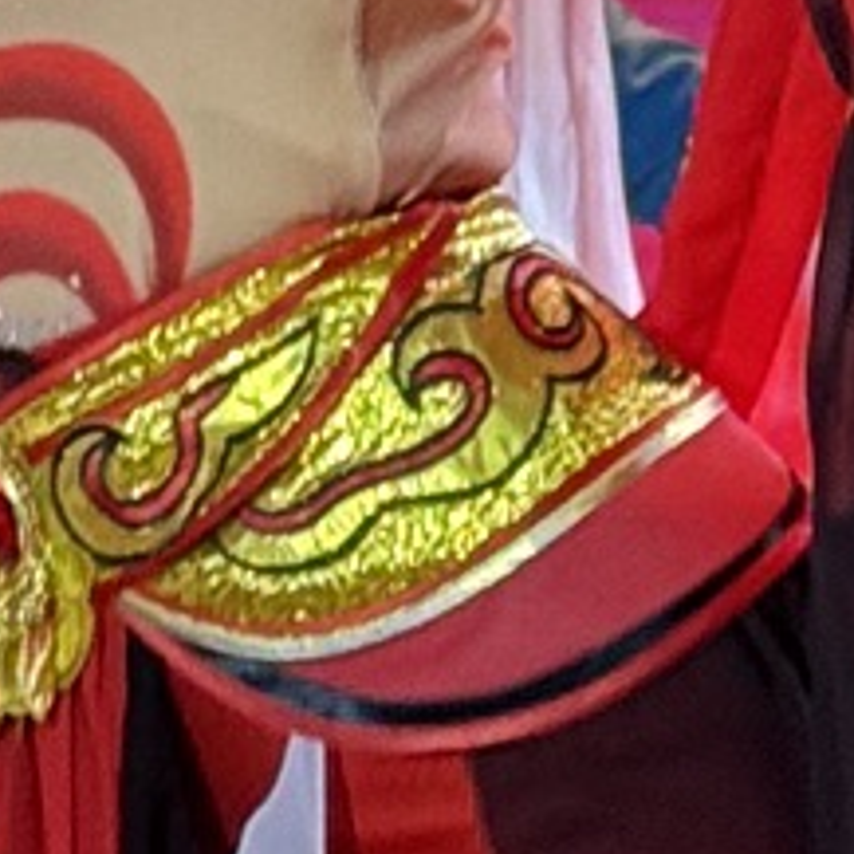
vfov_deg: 4.3
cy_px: -1558
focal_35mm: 391
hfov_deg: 4.4
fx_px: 10913
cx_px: 1448
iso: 80
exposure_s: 1/60
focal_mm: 6.86
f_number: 1.78
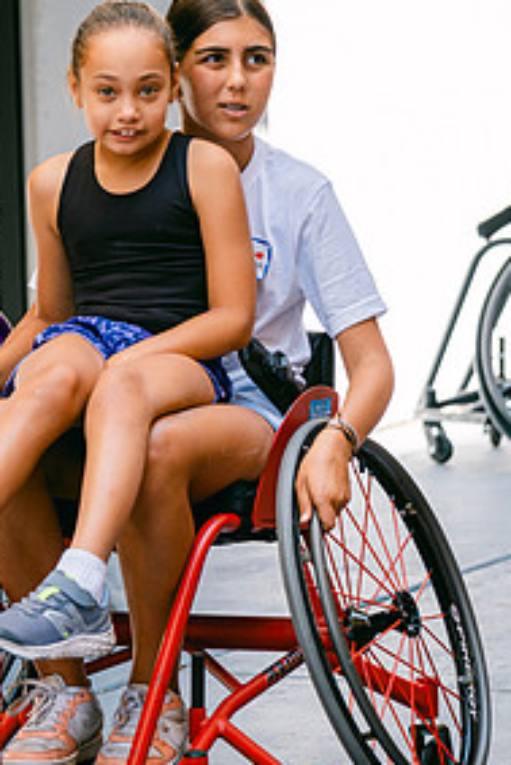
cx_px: 173
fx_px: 5380
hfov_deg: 5.4
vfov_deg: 8.1
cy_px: 284
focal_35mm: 253
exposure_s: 1/300
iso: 160
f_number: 2.8
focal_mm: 106
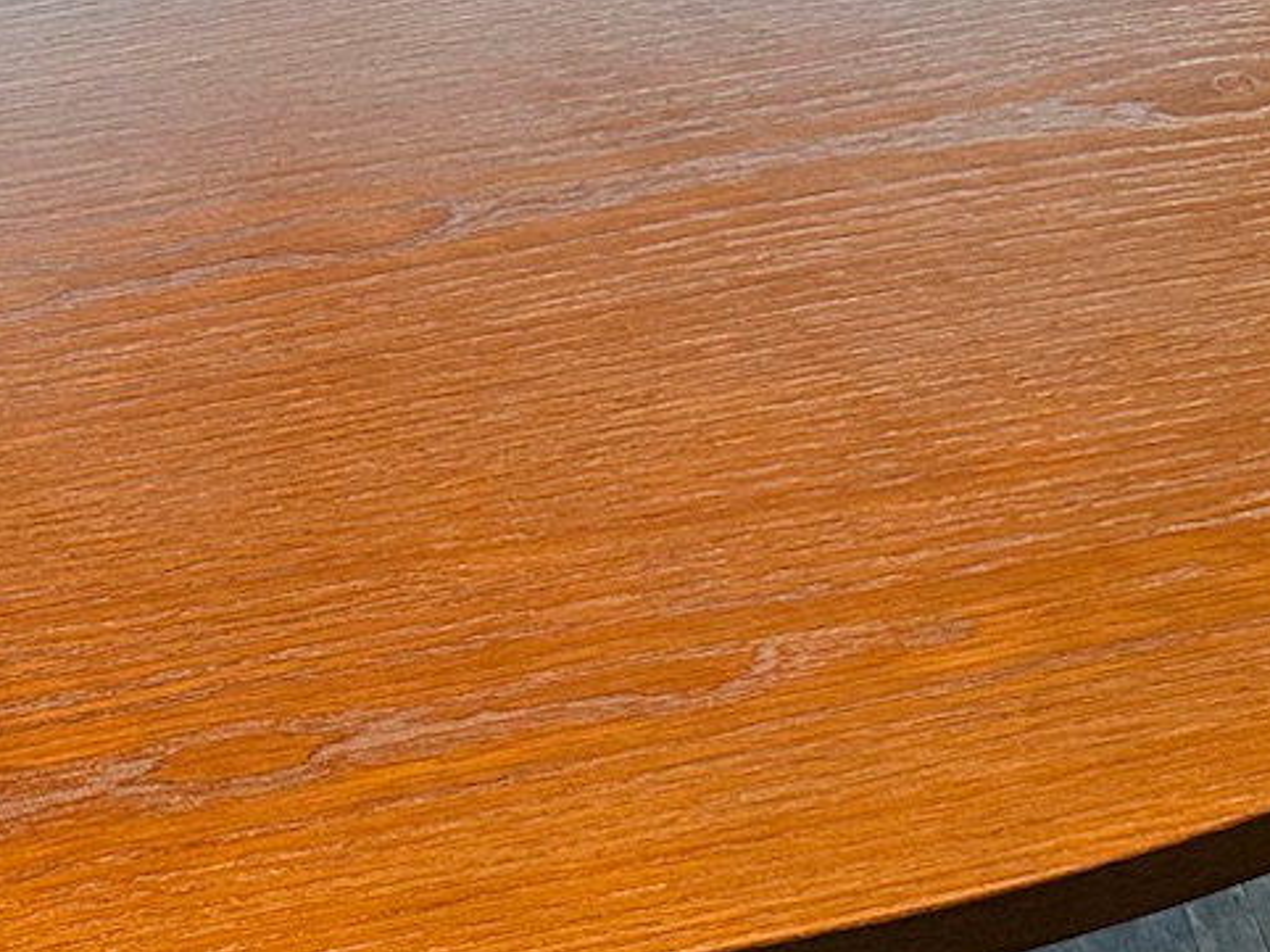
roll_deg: +1.4
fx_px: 3740
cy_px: 665
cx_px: -387
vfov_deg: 14.5
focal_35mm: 102
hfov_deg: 18.0
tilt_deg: -39.5
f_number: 1.78
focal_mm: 6.86
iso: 200
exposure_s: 1/50
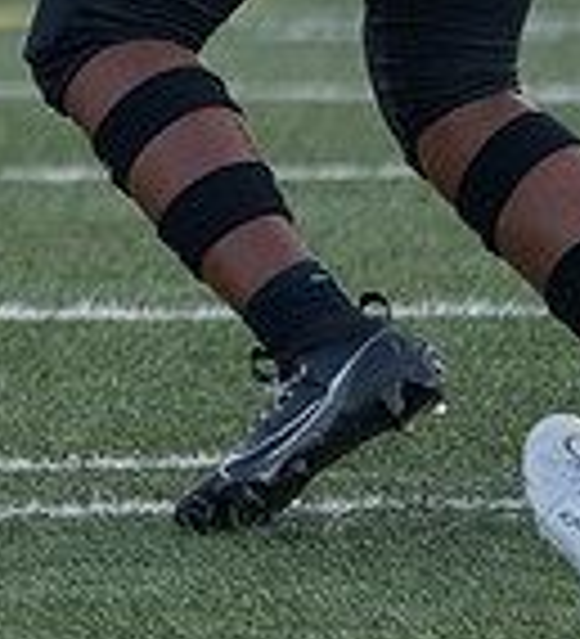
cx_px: -1277
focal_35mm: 1720
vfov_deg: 1.1
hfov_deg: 1.0
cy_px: -445
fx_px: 34287
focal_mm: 315
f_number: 5.6
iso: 1000
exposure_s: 1/1000
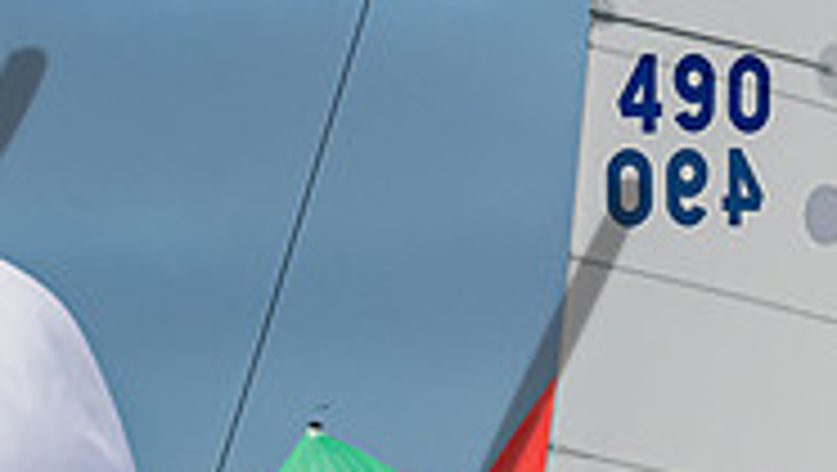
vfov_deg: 2.0
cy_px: 878
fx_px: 13639
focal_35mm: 614
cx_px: 178
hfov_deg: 3.5
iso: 400
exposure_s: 1/3200
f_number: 6.3
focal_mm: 135
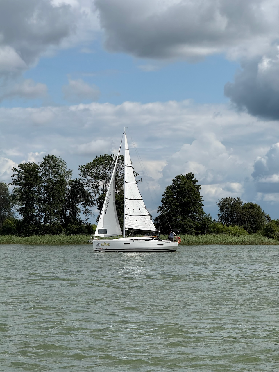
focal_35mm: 120
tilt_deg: +2.2
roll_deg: -0.6
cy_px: 186
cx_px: 140
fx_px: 1290
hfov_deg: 12.3
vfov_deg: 16.4
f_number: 2.8
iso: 50
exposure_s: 1/3344
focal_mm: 15.66
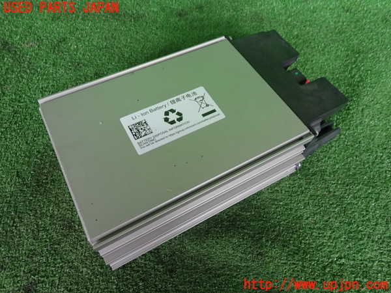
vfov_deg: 54.9
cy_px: 146
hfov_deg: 69.4
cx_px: 196
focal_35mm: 25
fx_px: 282
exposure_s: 1/40
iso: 200
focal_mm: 4.5
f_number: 2
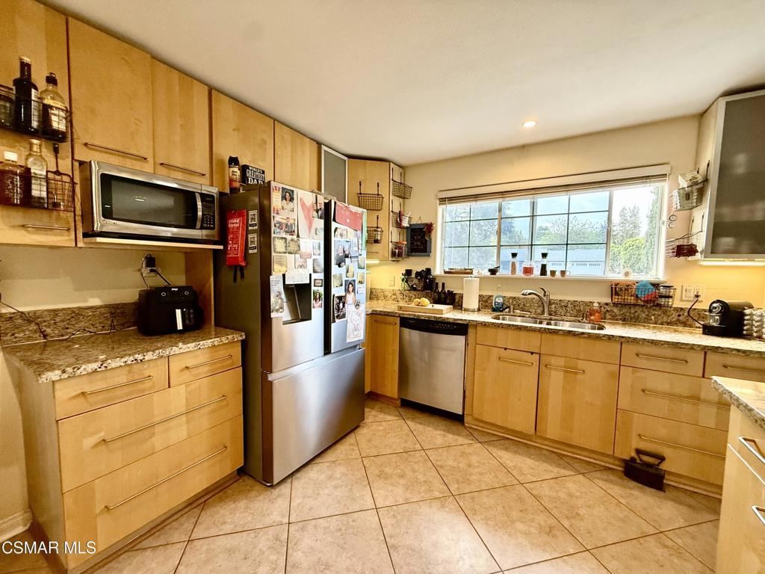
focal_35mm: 14
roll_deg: -1.0
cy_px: 287
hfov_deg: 102.1
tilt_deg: -2.9
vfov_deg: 85.7
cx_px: 382
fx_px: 309
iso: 320
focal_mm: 2.22
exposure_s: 1/120
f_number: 2.2
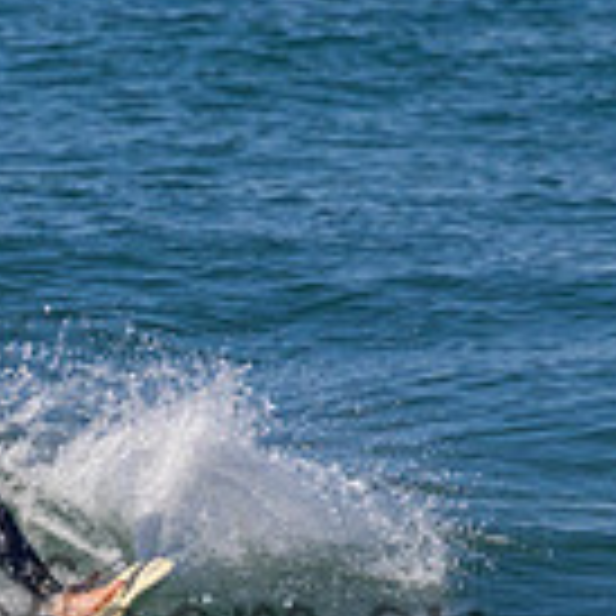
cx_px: 9
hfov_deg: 0.6
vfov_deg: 0.6
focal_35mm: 2887
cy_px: 587
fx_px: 58124
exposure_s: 1/2000
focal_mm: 800
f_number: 11
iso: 1000
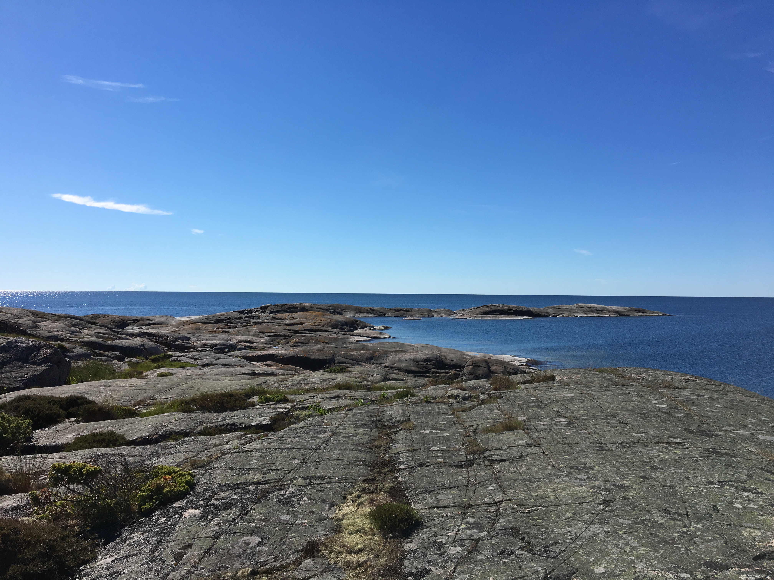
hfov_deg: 61.7
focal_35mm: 29
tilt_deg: +0.8
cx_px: 387
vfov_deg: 48.2
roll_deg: -1.2
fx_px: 648
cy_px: 290
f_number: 2.2
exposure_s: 1/2747
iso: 25
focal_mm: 4.15
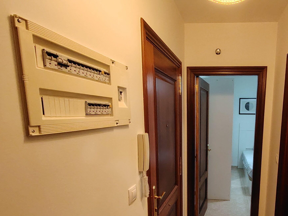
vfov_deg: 53.4
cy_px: 150
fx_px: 208
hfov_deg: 66.0
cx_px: 208
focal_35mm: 25
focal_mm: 1.43
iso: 532
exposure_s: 1/33.3
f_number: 2.2
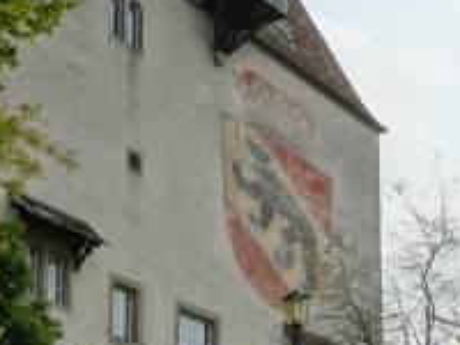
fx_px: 1276
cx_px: 435
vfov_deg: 14.8
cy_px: 444
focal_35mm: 96
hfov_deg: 20.0
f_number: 5
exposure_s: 1/400
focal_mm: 4.1
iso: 80
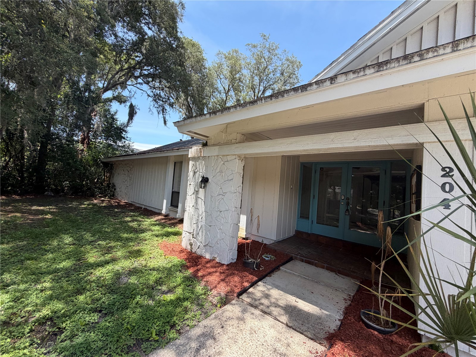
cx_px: 238
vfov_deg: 85.7
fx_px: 193
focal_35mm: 14
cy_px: 178
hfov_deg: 102.1
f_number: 2.2
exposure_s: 1/502
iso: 50
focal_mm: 2.22
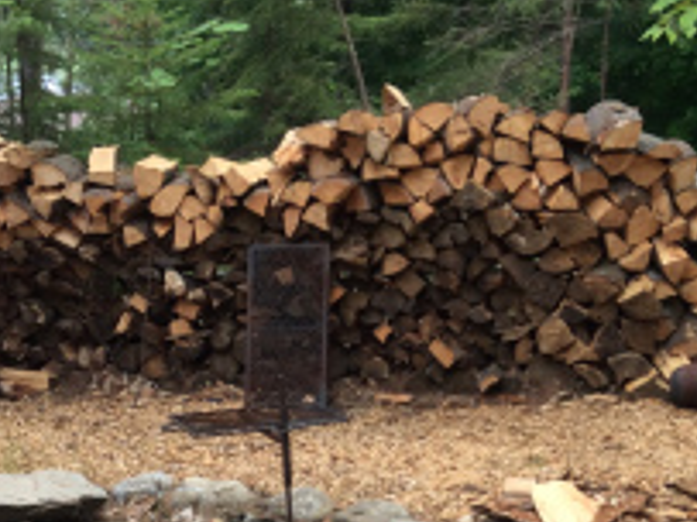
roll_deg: +1.3
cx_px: 314
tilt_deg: -16.3
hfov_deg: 29.8
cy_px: 470
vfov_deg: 22.0
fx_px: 1308
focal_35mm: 65
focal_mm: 3.3
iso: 32
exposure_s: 1/203
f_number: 2.4
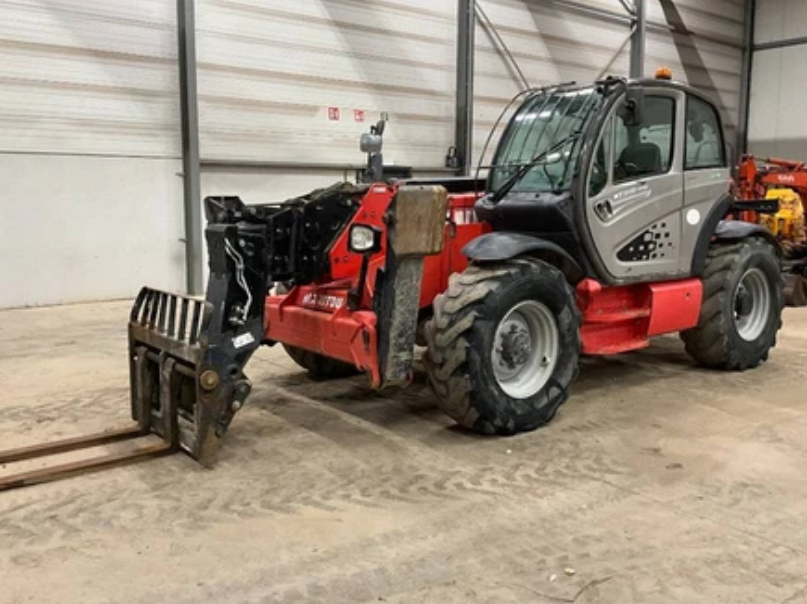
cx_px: 364
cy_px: 289
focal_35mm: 32
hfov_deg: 56.7
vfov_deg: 44.1
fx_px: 746
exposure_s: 1/60
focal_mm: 3
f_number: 1.8
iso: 250
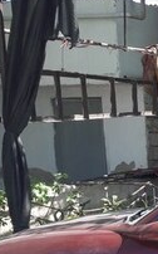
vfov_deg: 20.6
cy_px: 265
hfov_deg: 11.9
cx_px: 321
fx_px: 669
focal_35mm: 97
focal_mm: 3.7
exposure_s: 1/352
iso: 40
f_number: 1.9
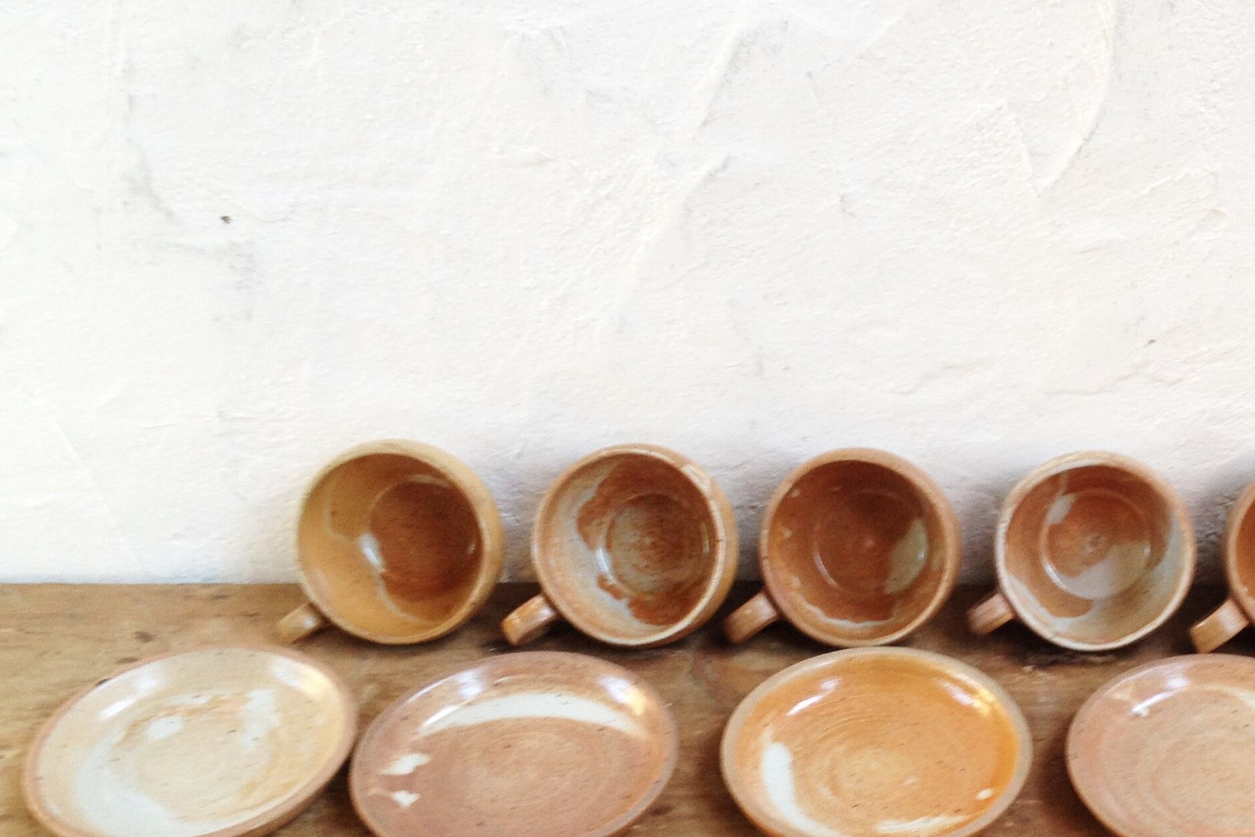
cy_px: 607
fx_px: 2196
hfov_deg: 31.1
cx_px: 1007
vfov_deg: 21.4
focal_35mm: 63
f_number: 2.4
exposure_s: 1/20
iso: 64
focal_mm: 4.28
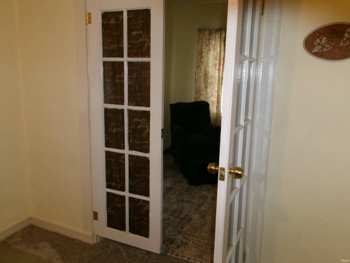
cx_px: 175
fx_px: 283
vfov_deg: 49.7
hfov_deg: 63.5
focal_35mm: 28
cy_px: 132
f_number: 3.9
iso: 200
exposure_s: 1/34
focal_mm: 5.1
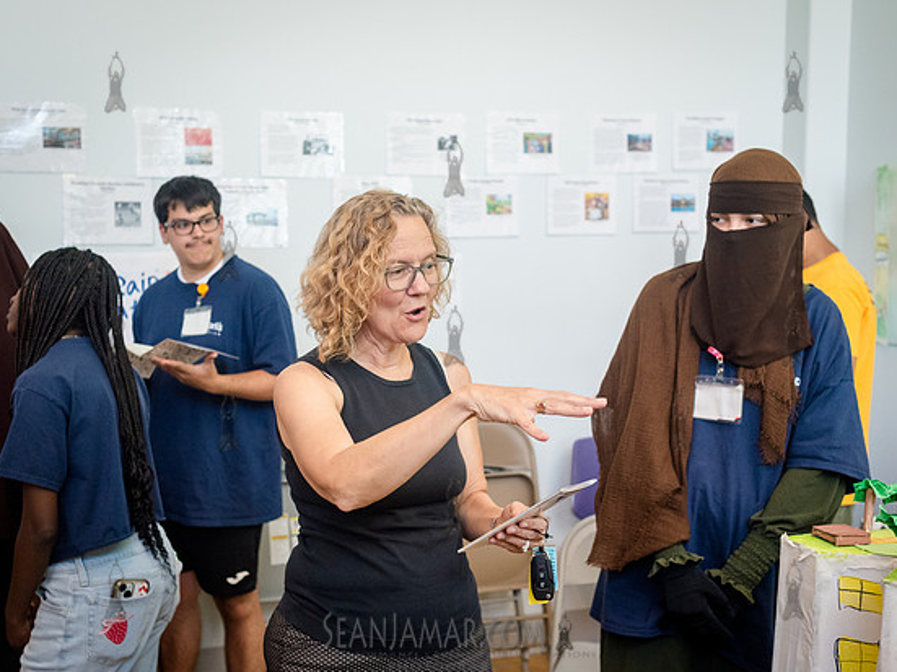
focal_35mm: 41
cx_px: 378
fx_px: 1062
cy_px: 336
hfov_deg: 45.6
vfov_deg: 35.1
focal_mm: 35
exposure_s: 1/640
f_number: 4
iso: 4000
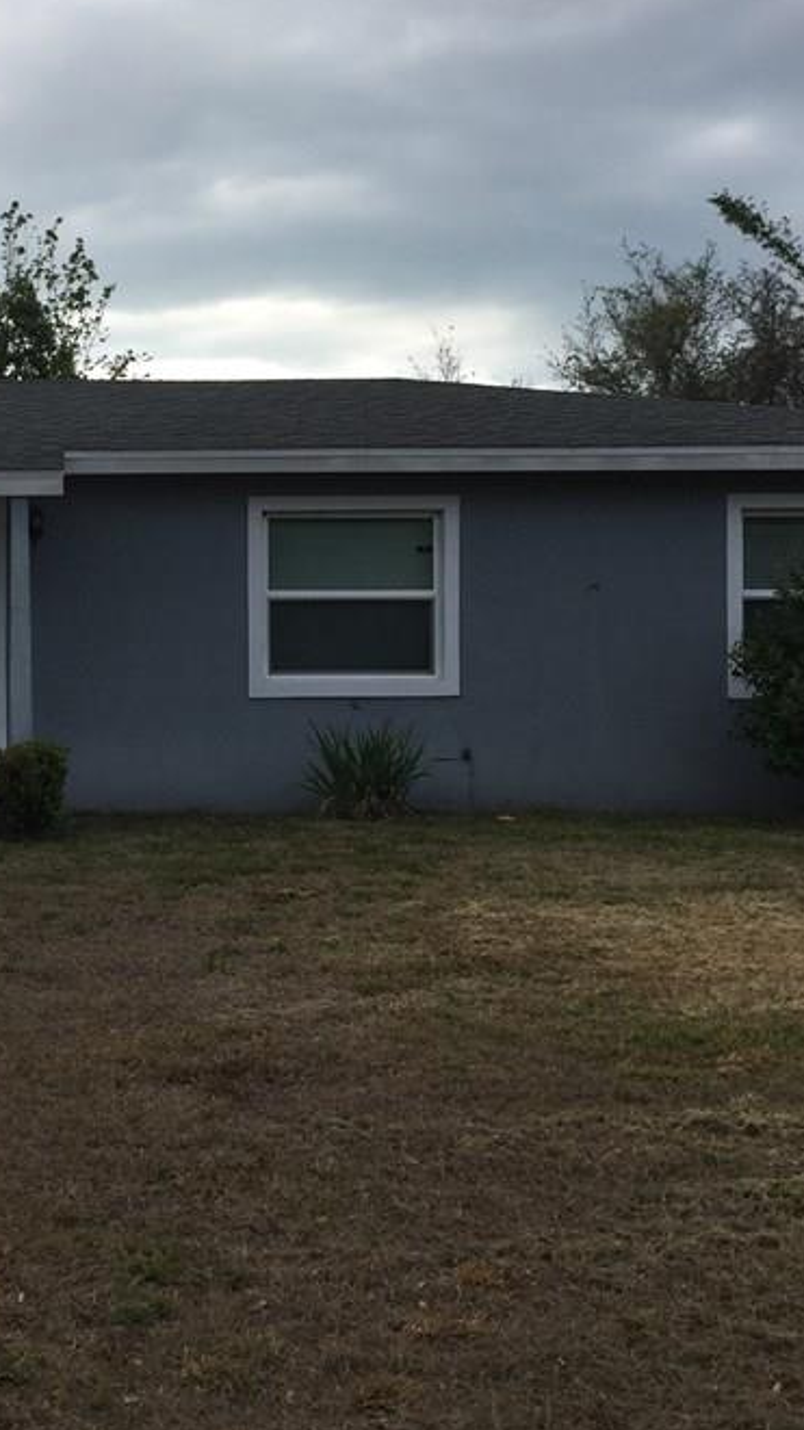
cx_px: 41
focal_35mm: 49
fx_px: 1858
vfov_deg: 42.0
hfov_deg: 23.6
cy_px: 609
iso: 32
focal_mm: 4.15
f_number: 2.2
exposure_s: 1/920
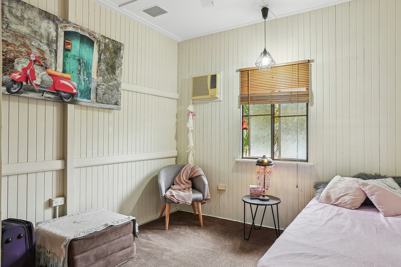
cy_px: 140
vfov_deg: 57.2
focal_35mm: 22
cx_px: 215
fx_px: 245
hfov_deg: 78.5
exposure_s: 1/2.5
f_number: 11
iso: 200
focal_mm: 20
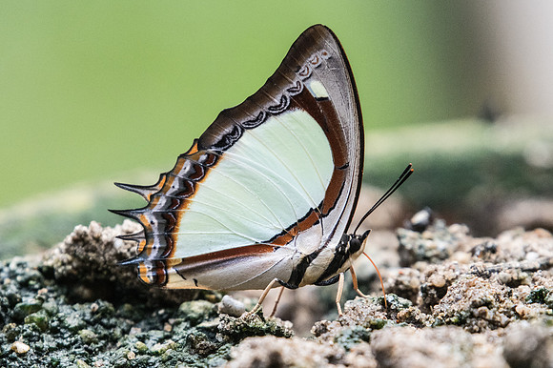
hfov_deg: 2.6
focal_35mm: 788
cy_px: 185
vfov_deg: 1.7
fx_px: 12091
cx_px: 276
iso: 1000
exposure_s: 1/800
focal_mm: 400
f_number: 6.3
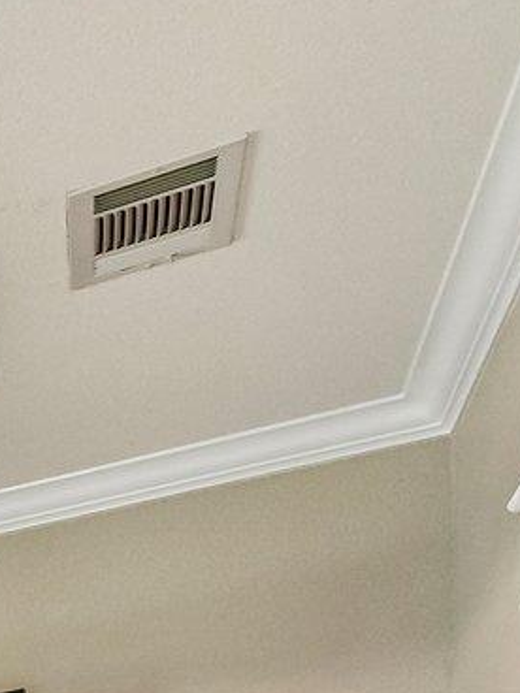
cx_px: -1323
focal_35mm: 75
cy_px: 1114
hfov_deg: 9.4
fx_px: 1502
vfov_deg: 20.9
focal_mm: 14
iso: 560
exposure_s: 1/15
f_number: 8
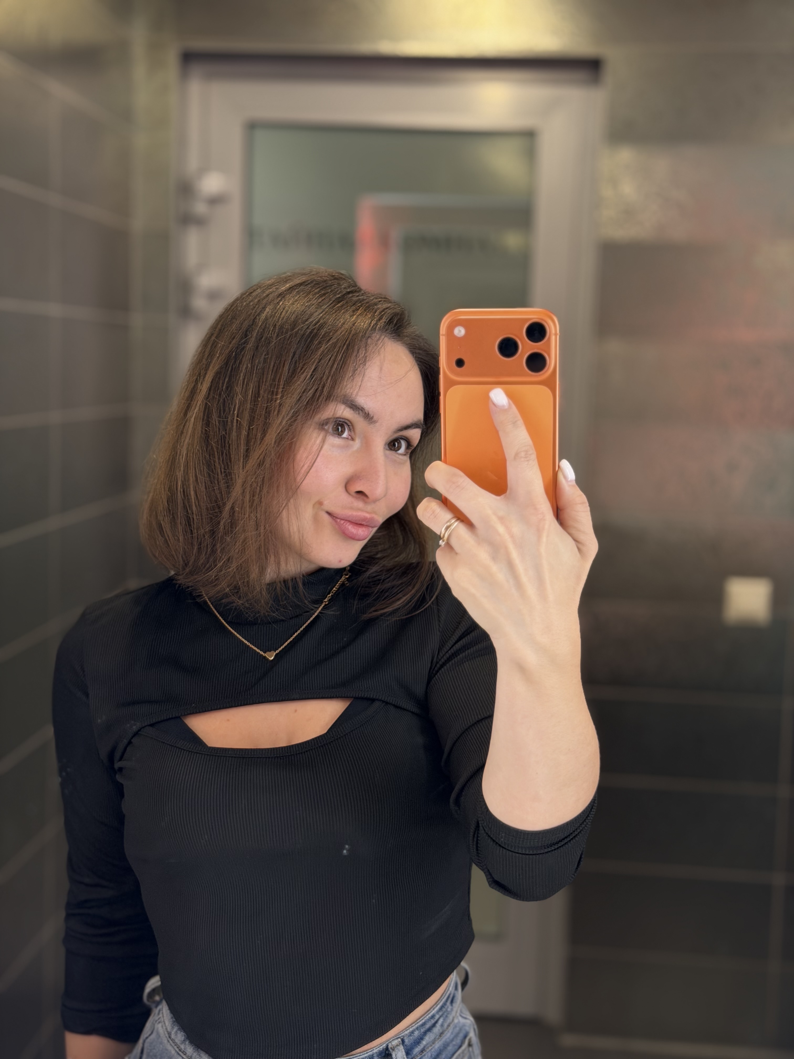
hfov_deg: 30.3
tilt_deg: -6.6
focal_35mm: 48
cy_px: 530
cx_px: 397
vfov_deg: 39.7
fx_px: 1468
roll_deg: -1.8
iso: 100
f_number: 1.78
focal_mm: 6.76
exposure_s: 1/50
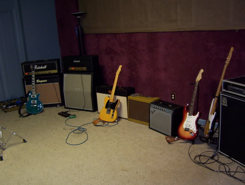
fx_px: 255
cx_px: 122
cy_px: 92
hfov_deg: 51.2
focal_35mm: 36
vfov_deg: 39.8
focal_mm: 5.54
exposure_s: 1/30
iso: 140
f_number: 2.76
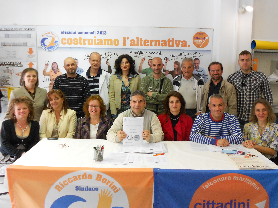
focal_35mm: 32
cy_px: 104
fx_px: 257
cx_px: 139
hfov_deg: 56.8
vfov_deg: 44.2
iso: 250
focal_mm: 6
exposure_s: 1/30
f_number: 3.6
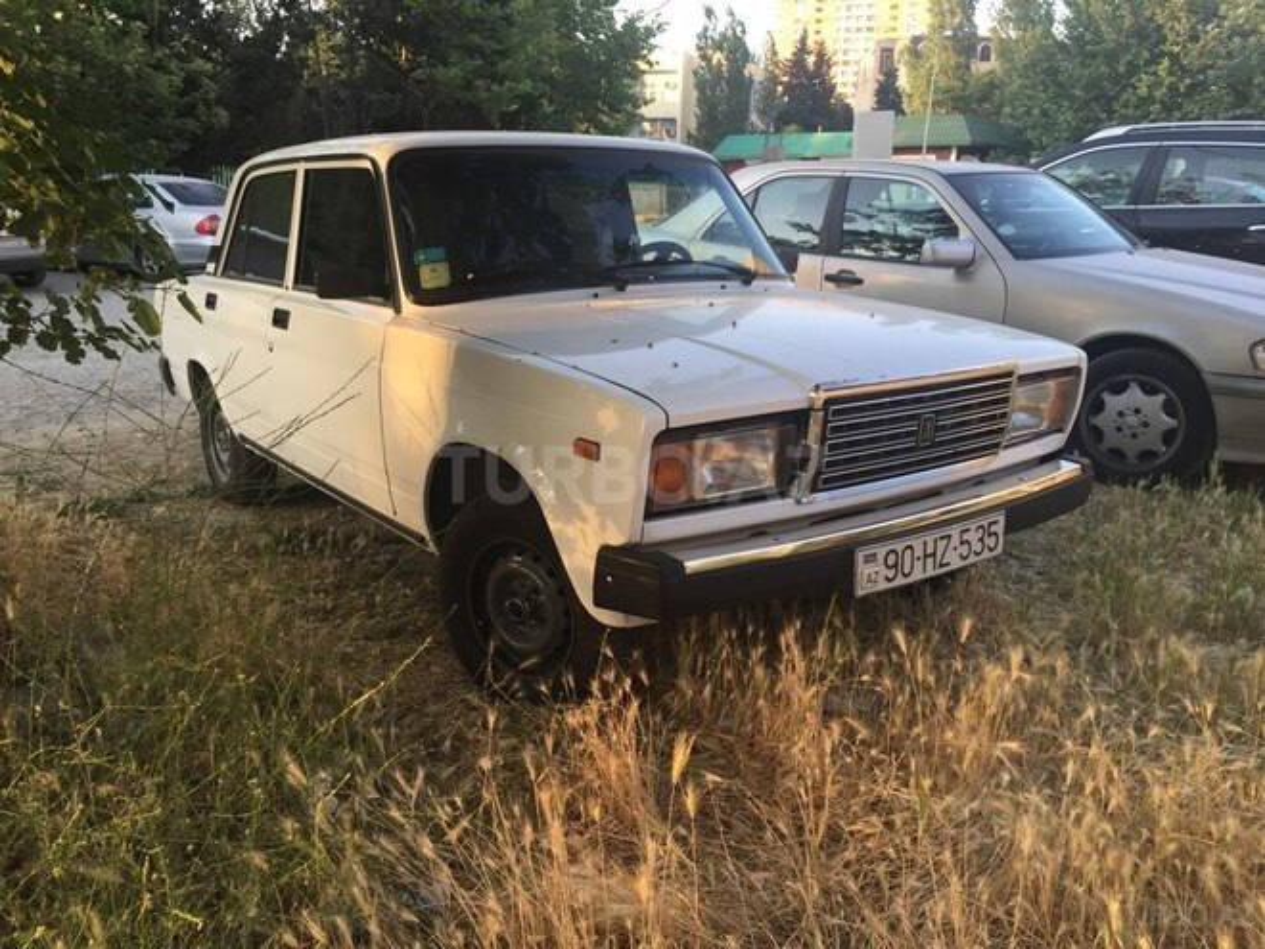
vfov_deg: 48.2
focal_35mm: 29
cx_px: 632
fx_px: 1060
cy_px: 474
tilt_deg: -14.8
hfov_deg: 61.7
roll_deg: -1.7
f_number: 2.2
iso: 40
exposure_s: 1/100
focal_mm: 4.15
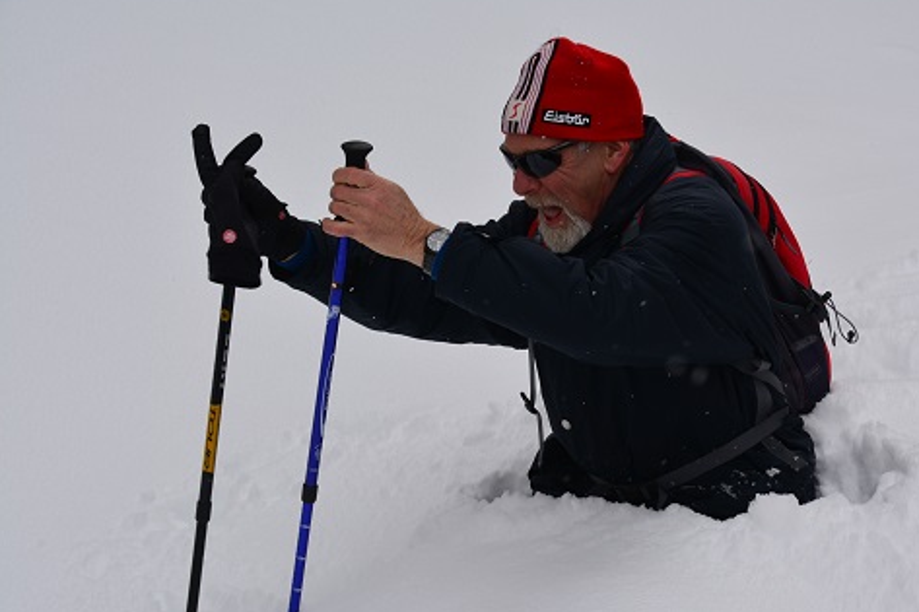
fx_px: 2373
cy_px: 350
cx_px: 565
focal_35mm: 93
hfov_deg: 21.9
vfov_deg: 14.7
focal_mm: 50
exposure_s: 1/250
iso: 100
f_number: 8
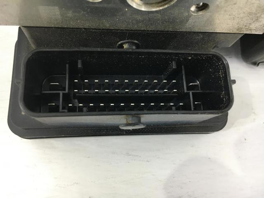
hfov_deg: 61.7
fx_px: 221
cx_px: 132
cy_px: 99
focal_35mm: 29
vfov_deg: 48.2
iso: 50
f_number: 2.2
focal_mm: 4.15
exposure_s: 1/33
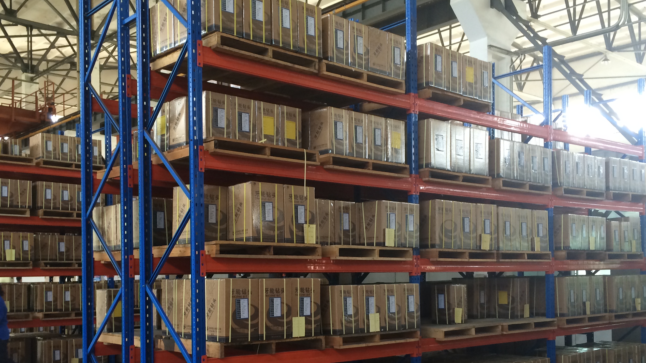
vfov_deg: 28.0
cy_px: 262
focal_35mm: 42
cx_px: 293
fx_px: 719
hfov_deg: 48.3
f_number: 2.2
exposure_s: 1/30
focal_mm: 4.12
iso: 80
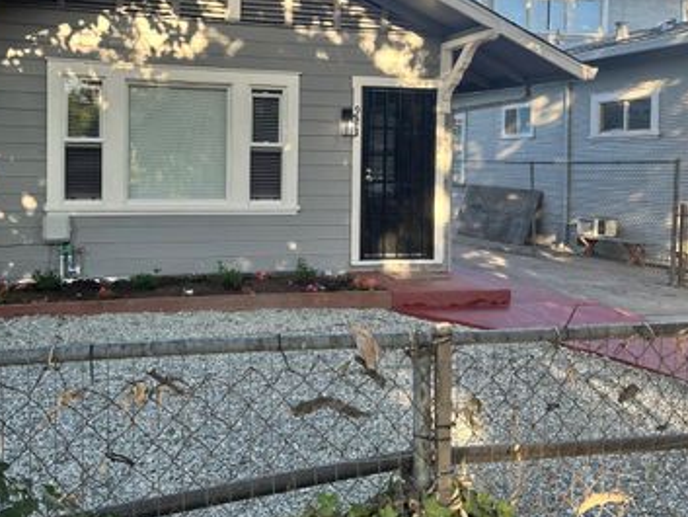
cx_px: 244
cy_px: 173
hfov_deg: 53.1
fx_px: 676
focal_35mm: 34
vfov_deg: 41.3
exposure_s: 1/428
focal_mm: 6.86
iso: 80
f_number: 1.78
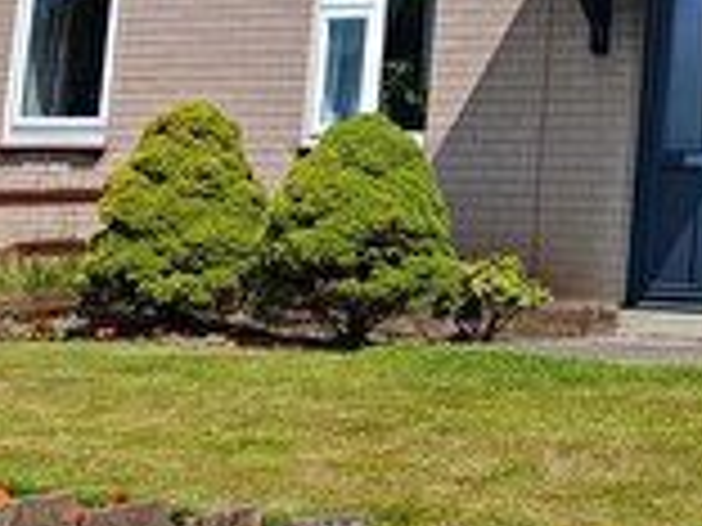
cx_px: 904
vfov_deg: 14.1
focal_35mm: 103
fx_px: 2089
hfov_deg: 17.9
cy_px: -25
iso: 50
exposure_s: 1/1320
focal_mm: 8.72
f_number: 2
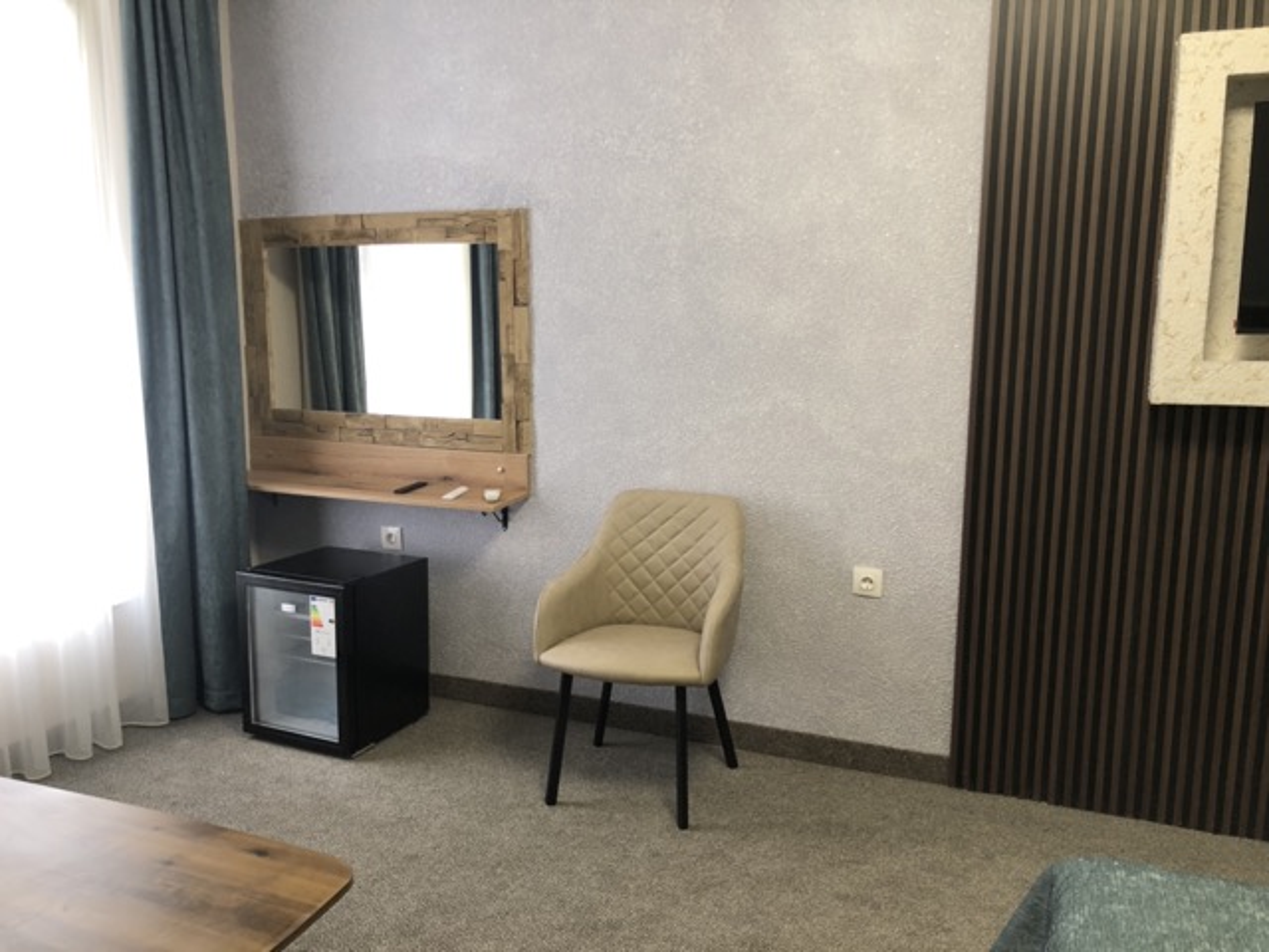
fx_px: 1026
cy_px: 476
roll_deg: +0.1
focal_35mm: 28
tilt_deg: -8.8
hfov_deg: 63.4
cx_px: 634
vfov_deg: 49.7
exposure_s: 1/20
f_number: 1.8
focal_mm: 4
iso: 40
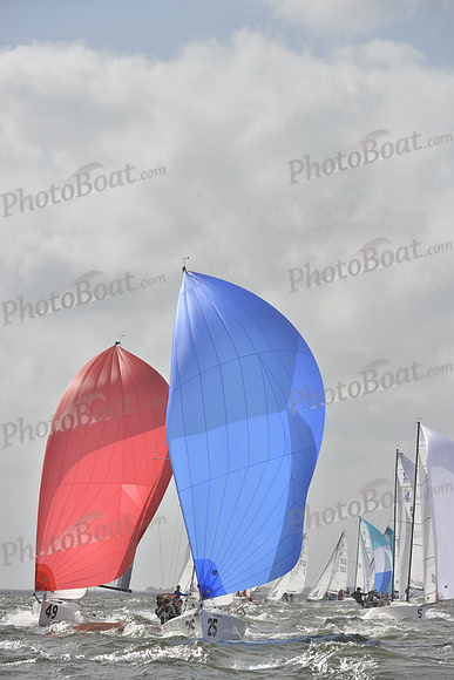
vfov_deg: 10.3
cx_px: 227
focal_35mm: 200
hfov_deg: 6.9
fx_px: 3781
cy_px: 340
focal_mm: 200
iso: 400
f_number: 10
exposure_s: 1/1600
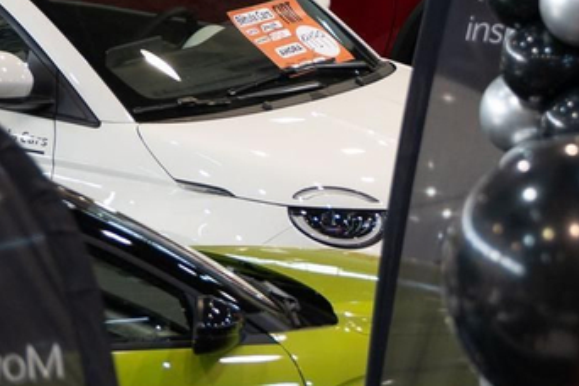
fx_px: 10630
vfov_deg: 2.1
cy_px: -263
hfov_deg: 3.1
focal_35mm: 661
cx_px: 1206
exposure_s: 1/80
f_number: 2.8
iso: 250
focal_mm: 135
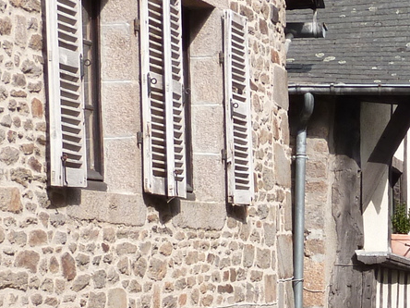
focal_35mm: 144
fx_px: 1706
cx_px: 596
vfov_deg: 10.2
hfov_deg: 13.0
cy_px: 300
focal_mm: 6.5
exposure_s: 1/250
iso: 80
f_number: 4
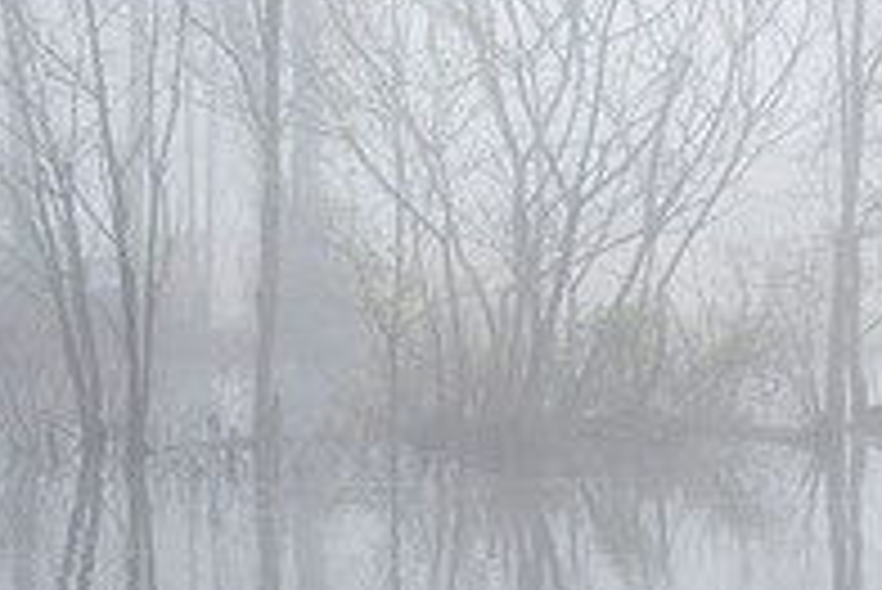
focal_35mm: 141
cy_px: 340
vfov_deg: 9.7
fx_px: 3457
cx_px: 1113
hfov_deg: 14.0
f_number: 8
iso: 100
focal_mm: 28
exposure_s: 1/160
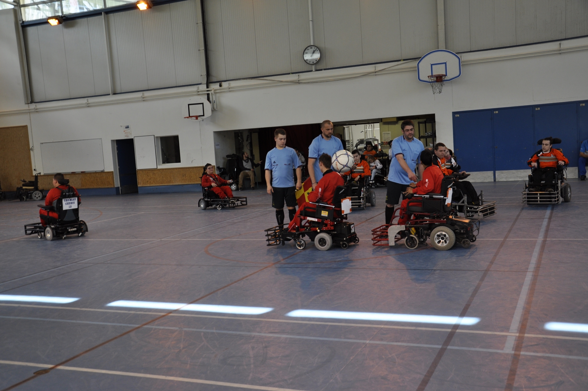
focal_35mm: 38
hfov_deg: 51.3
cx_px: 294
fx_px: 612
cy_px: 196
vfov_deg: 35.4
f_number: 5.6
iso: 400
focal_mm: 25
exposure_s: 1/125
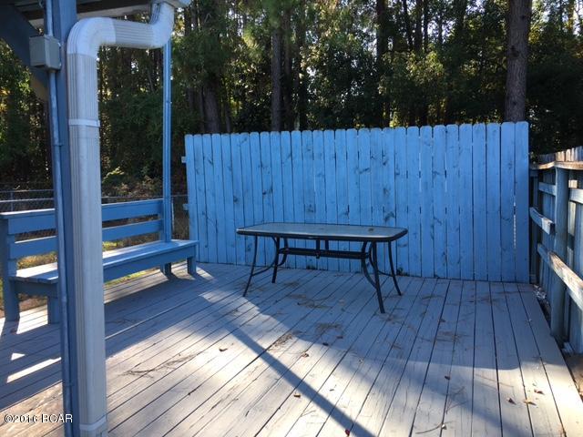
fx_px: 488
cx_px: 292
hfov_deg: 61.7
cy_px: 218
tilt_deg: -4.6
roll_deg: +0.8
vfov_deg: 48.2
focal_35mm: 29
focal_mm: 4.15
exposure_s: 1/138
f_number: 2.2
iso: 25
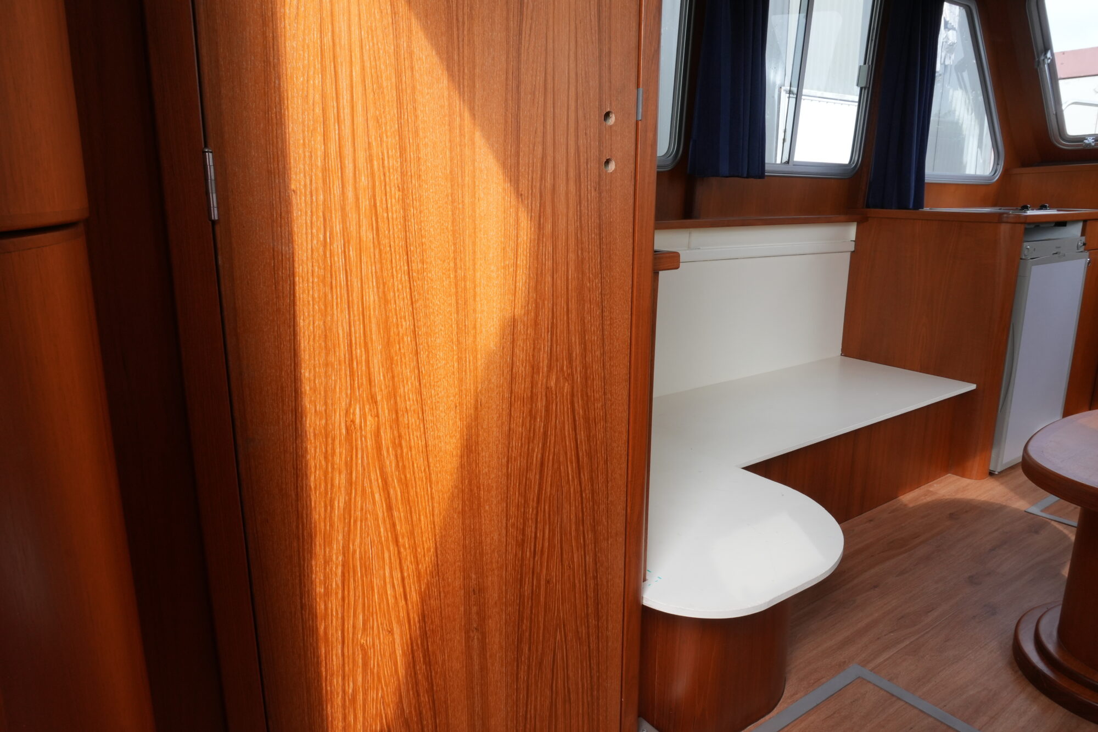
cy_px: 366
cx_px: 549
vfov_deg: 53.1
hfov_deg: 73.7
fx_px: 732
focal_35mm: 24
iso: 500
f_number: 16
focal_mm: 16
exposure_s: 1/30
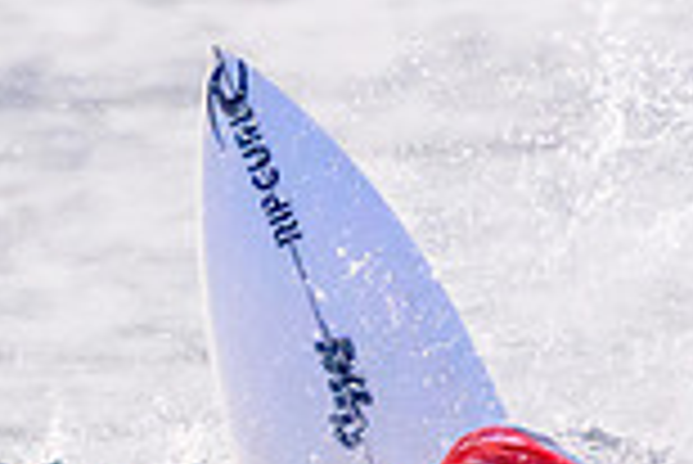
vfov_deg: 0.3
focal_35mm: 4386
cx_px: -305
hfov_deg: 0.5
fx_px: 84508
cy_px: 461
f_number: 11
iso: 2500
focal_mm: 850
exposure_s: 1/3200
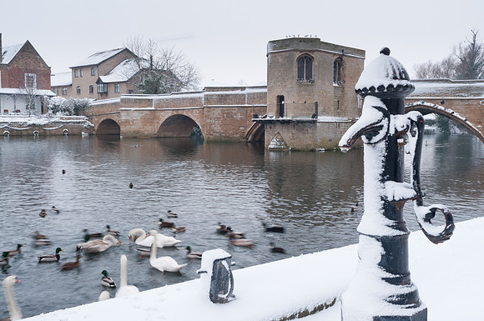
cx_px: 242
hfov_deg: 53.2
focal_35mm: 36
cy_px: 160
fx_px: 483
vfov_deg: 36.8
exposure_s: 1/5
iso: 200
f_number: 18
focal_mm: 24
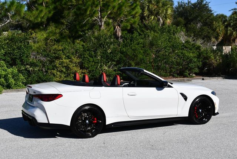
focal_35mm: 56
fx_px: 369
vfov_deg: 24.2
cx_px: 118
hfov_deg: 35.6
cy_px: 80
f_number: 9
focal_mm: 28
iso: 100
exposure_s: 1/320
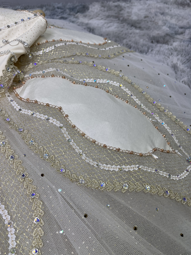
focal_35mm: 26
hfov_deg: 53.1
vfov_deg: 67.3
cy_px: 128
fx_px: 191
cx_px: 96
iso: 32
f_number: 1.6
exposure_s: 1/129
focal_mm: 5.1
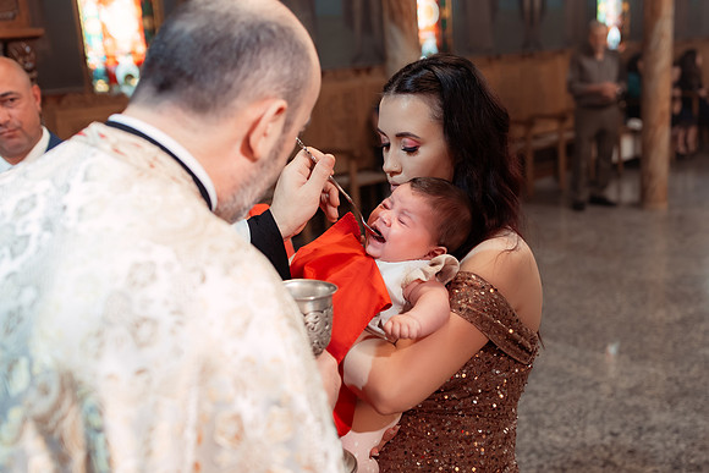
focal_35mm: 40
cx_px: 398
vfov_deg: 33.4
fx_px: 789
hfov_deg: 48.3
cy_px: 243
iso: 1600
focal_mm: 35
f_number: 2.8
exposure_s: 1/250
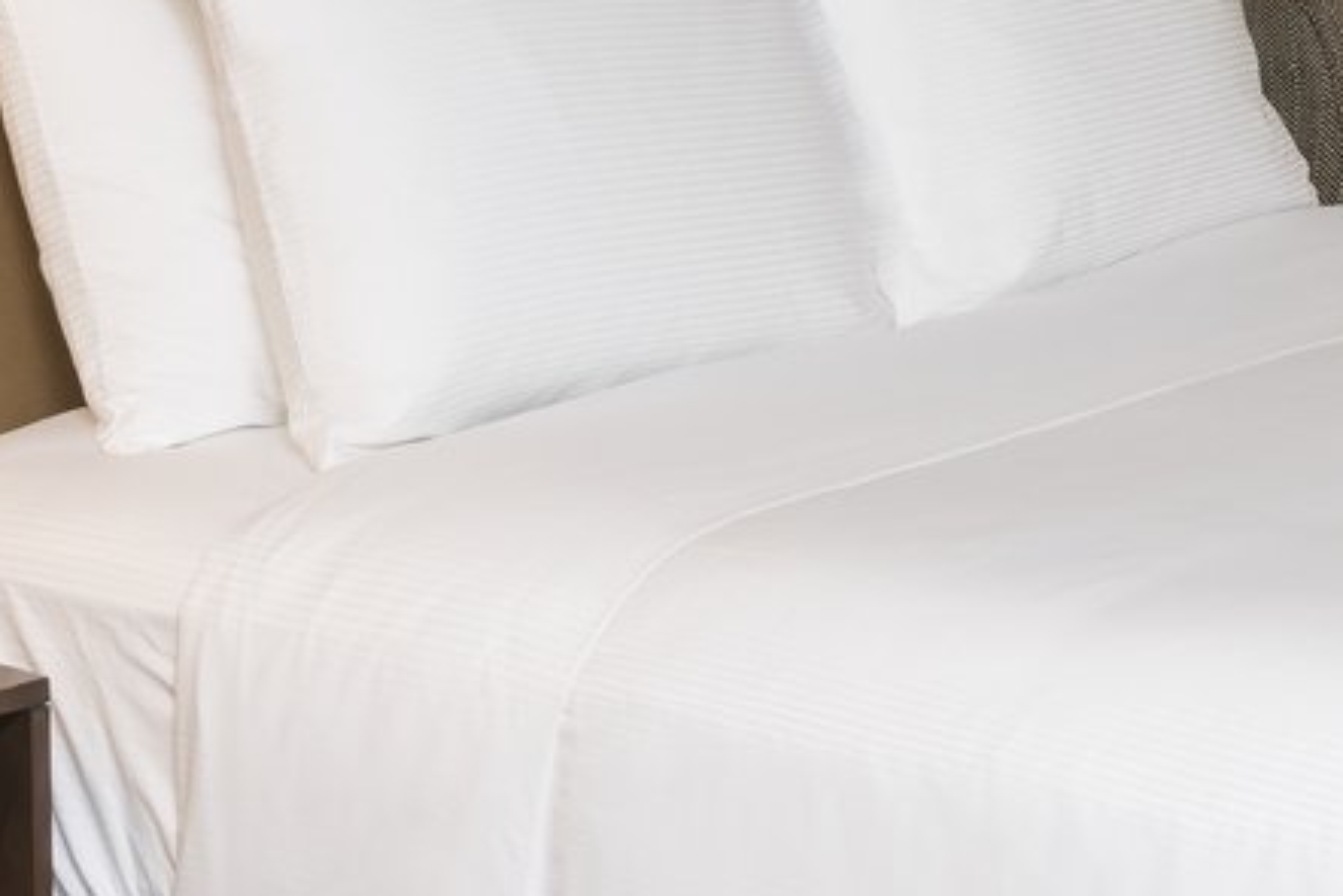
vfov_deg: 13.7
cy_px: -158
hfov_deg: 21.0
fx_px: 3620
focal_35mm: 97
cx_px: 836
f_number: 9
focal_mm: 24
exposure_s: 1/3
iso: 64
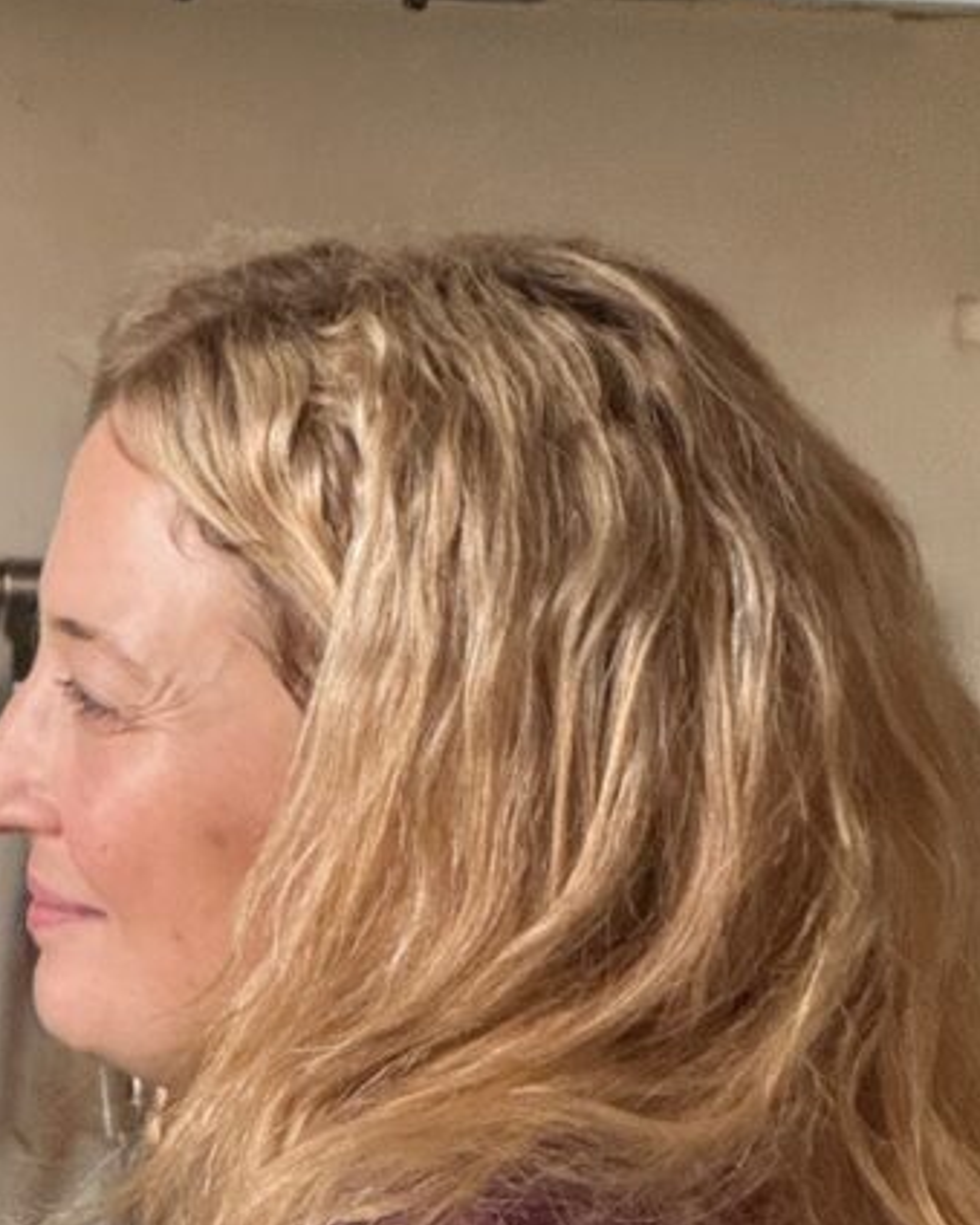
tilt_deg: -2.9
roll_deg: -2.1
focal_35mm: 283
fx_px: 10264
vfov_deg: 6.8
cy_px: 1005
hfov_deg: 5.4
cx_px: -101
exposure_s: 1/47
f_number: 2.8
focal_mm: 15.66
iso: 640
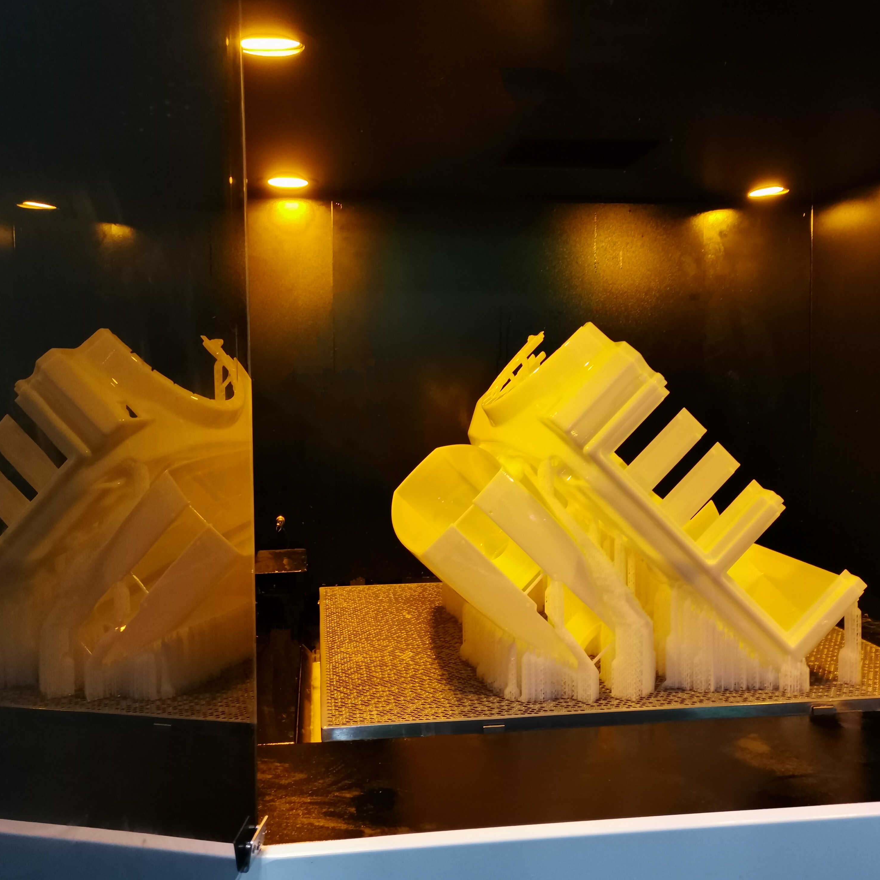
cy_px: 437
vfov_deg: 47.2
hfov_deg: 47.2
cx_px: 465
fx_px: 1007
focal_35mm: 35
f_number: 1.8
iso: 500
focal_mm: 4.75
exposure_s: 1/33.3
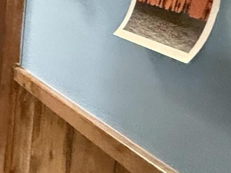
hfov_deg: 19.0
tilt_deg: -10.1
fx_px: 534
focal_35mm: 80
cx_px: -179
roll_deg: -0.8
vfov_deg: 18.3
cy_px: 45
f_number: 2.2
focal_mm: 2.22
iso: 3200
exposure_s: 1/15
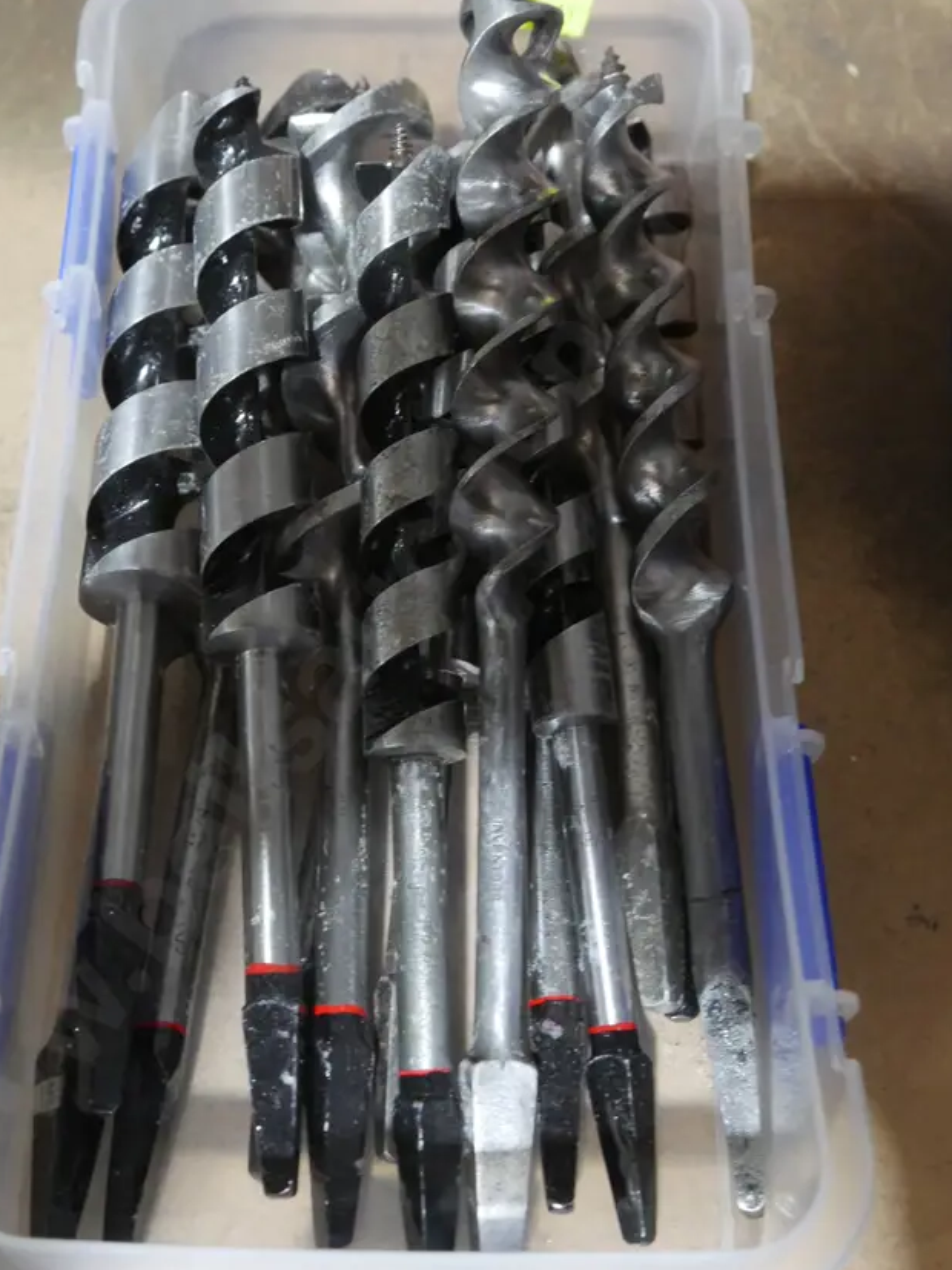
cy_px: 607
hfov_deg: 28.0
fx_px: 1907
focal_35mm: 52
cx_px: 388
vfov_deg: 36.8
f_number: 5
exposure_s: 1/60
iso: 2500
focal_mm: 21
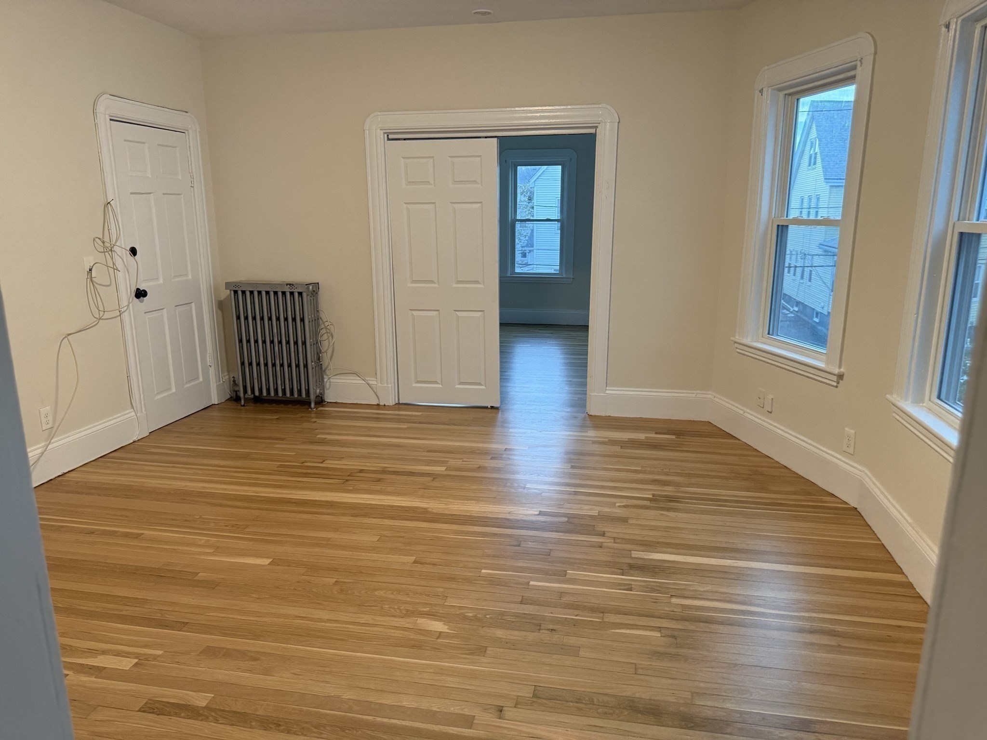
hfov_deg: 71.6
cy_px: 370
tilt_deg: -11.7
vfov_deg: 56.8
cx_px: 494
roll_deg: +0.1
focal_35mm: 24
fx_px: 684
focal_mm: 6.76
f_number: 1.78
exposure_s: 1/60
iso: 250
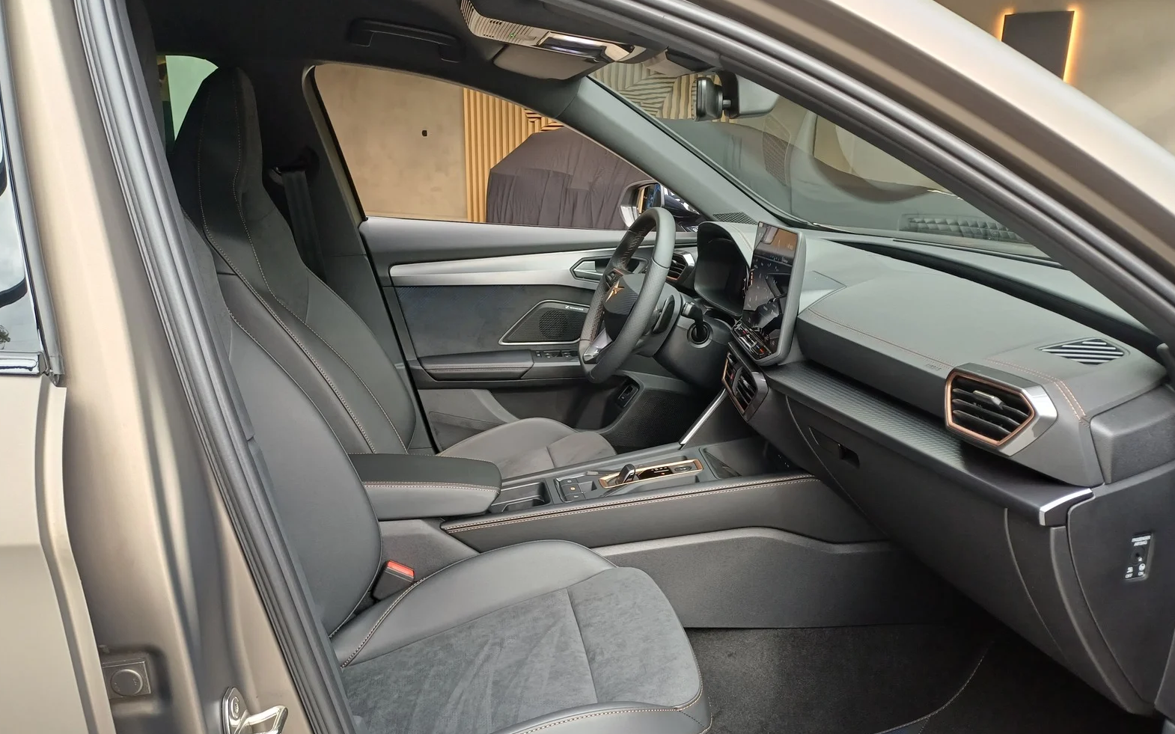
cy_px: 419
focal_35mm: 27
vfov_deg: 45.9
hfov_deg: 68.4
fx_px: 865
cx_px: 588
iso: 100
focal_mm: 4.65
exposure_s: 1/50
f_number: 1.8
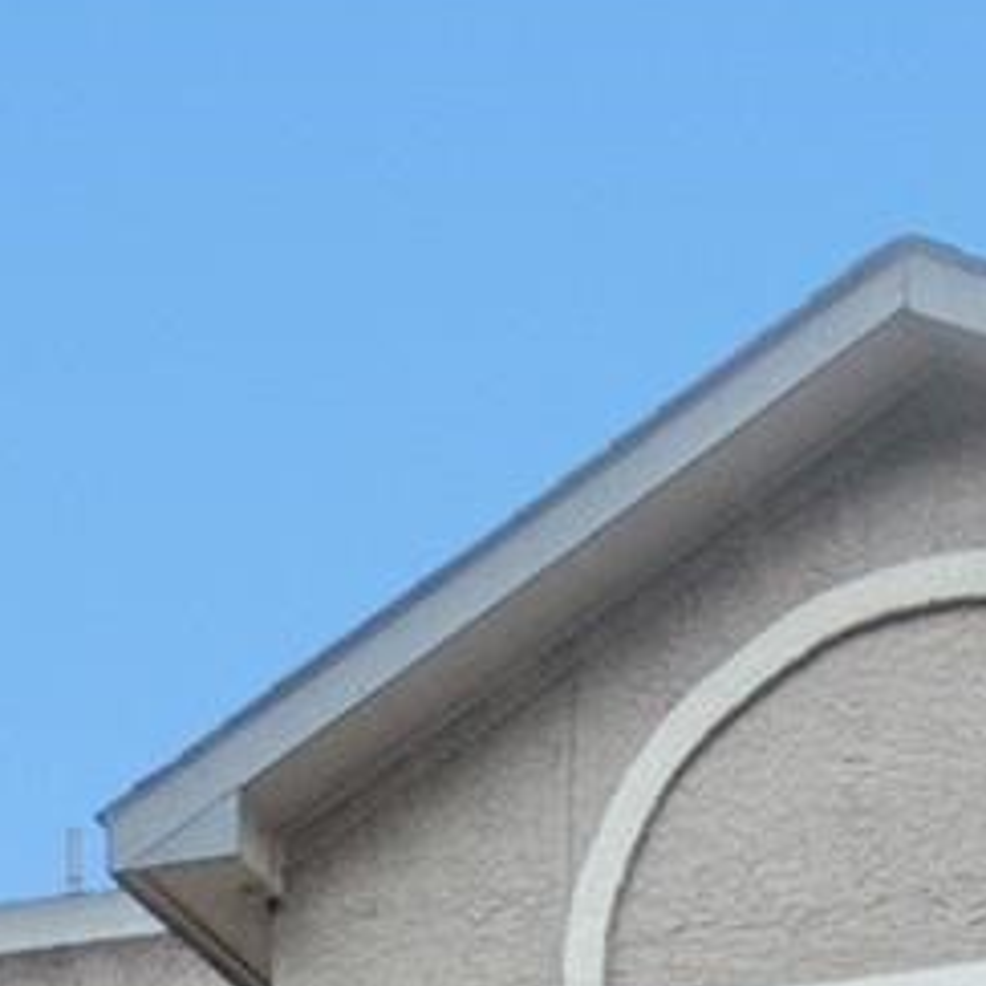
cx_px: 994
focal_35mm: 107
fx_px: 3448
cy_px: 2410
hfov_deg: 15.9
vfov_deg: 12.5
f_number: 4.5
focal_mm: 10
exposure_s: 1/80
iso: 400
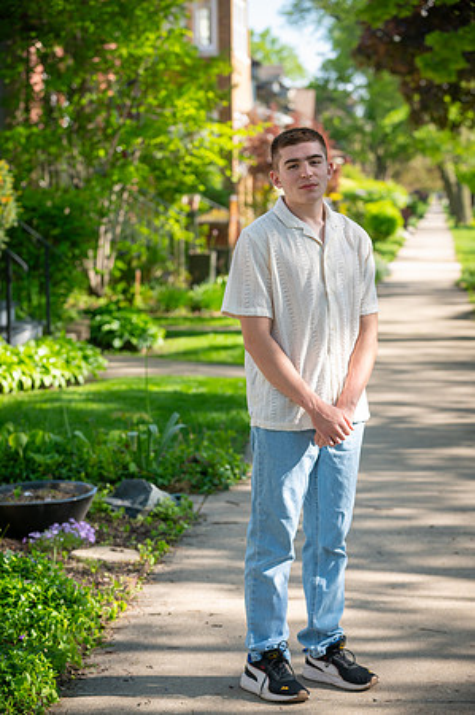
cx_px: 238
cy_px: 358
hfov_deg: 13.9
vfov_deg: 20.8
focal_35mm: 98
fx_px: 1944
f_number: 4
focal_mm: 98
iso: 250
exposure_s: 1/320
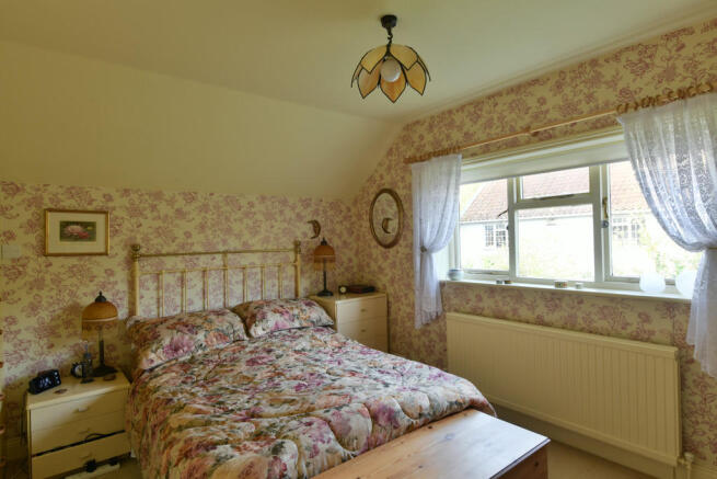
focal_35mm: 20
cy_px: 240
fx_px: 398
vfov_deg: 62.0
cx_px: 358
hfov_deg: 84.0
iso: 320
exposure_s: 1/6
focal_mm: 20
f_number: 9
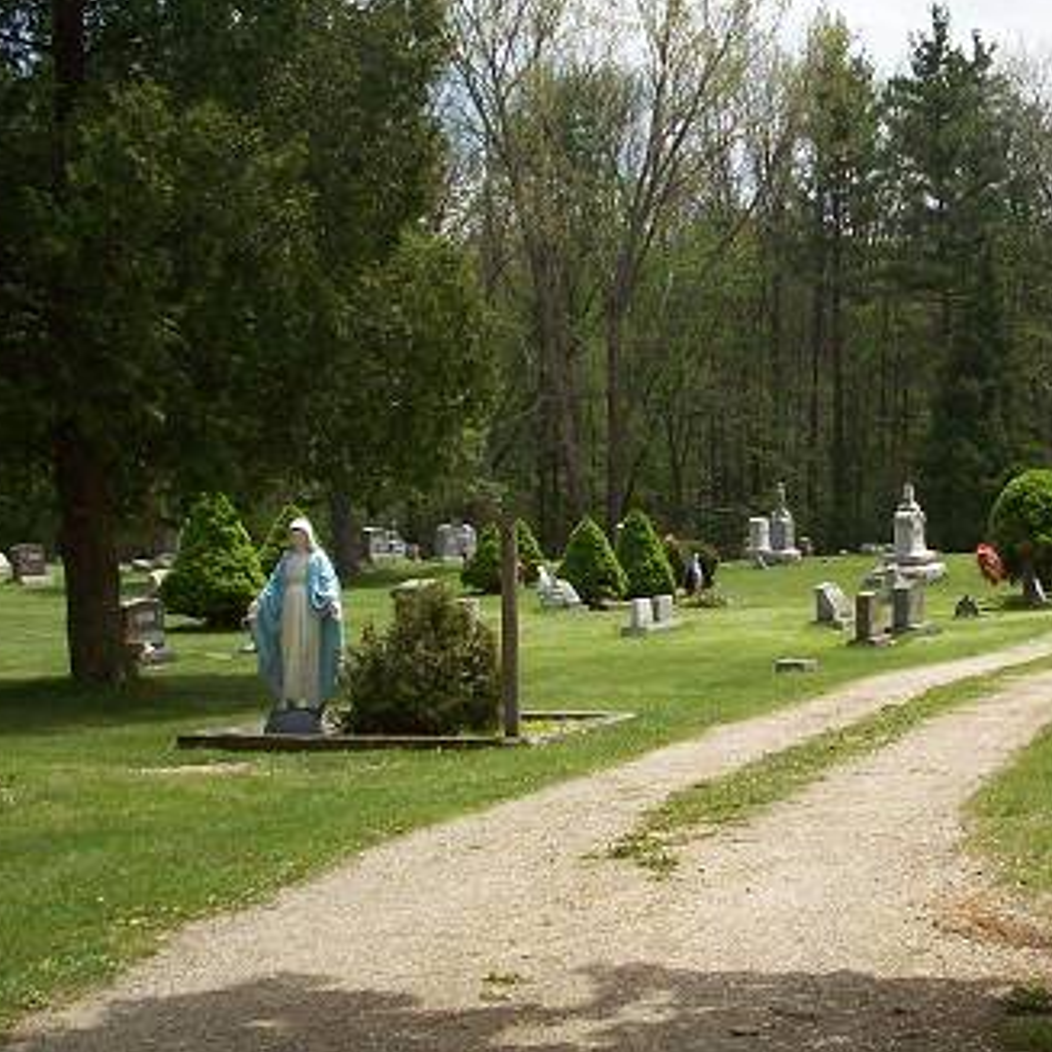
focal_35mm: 80
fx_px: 2751
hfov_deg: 21.4
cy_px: 531
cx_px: 824
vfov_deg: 21.7
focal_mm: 6.2
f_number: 5.6
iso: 80
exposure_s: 1/424
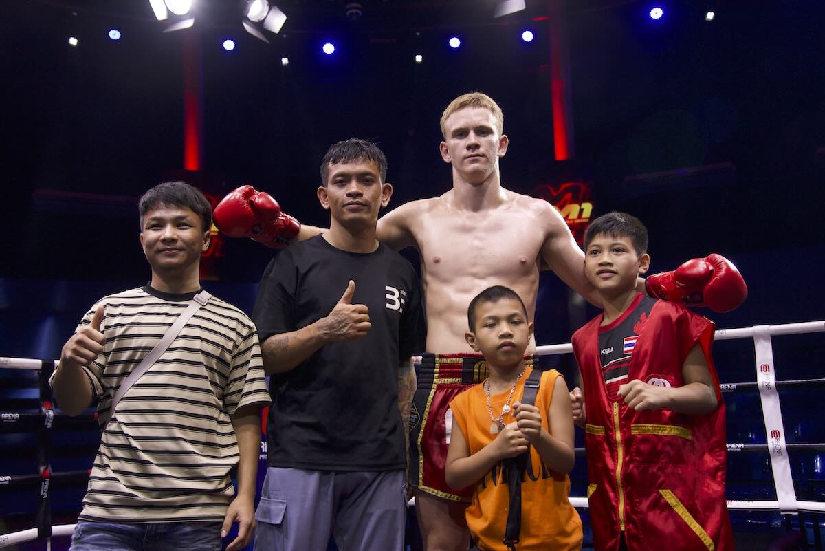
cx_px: 412
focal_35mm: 38
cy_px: 276
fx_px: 871
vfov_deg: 35.1
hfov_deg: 50.7
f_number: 5
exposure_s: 1/800
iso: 3200
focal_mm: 38
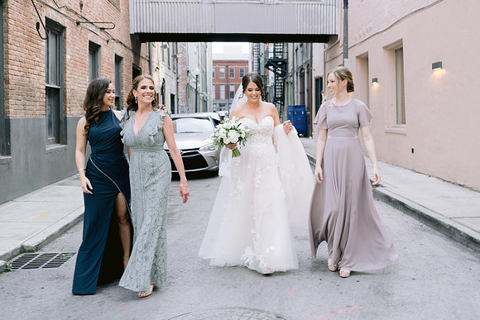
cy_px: 149
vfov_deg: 34.4
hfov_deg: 49.8
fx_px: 516
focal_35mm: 39
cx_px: 261
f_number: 2.8
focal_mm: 35
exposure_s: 1/250
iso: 250
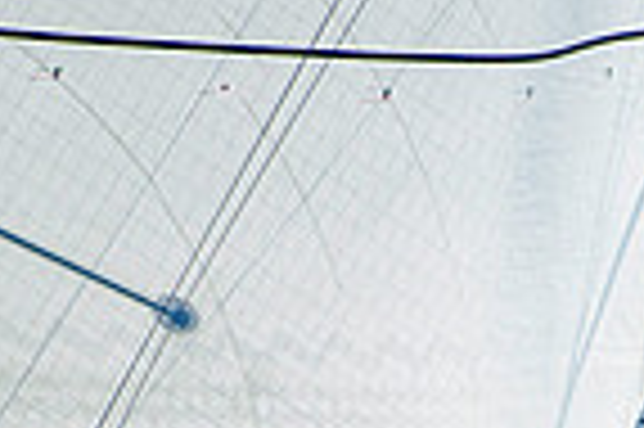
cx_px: 401
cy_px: 795
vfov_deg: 0.6
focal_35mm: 2478
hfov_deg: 0.8
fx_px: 44278
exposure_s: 1/3200
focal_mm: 400
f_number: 5
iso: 400
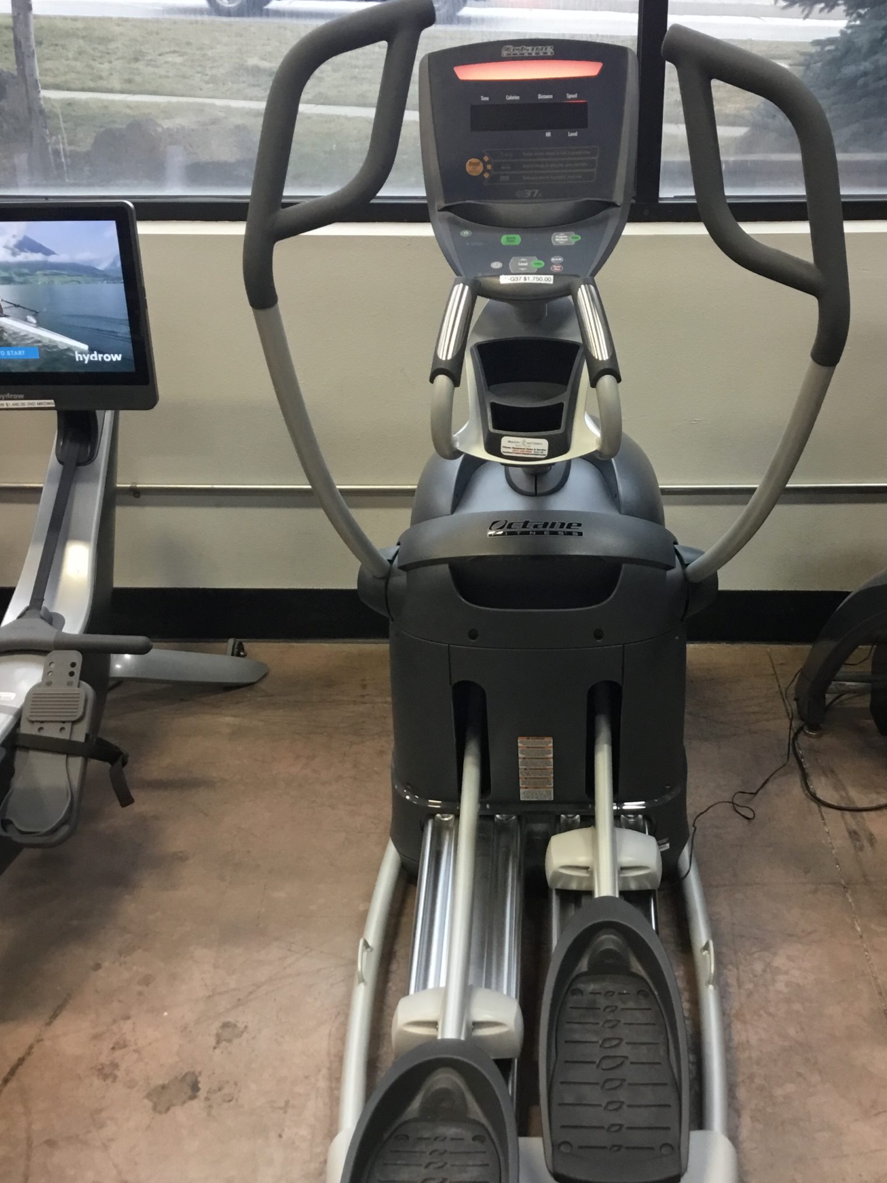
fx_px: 1333
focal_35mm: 39
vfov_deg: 47.9
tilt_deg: -25.6
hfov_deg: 36.7
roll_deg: -1.1
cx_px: 540
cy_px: 597
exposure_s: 1/30
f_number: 2.4
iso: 100
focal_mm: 3.3
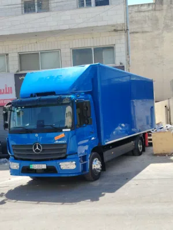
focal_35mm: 48
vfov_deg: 39.7
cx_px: 86
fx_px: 320
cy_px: 115
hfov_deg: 30.3
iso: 100
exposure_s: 1/492
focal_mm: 5.25
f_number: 4
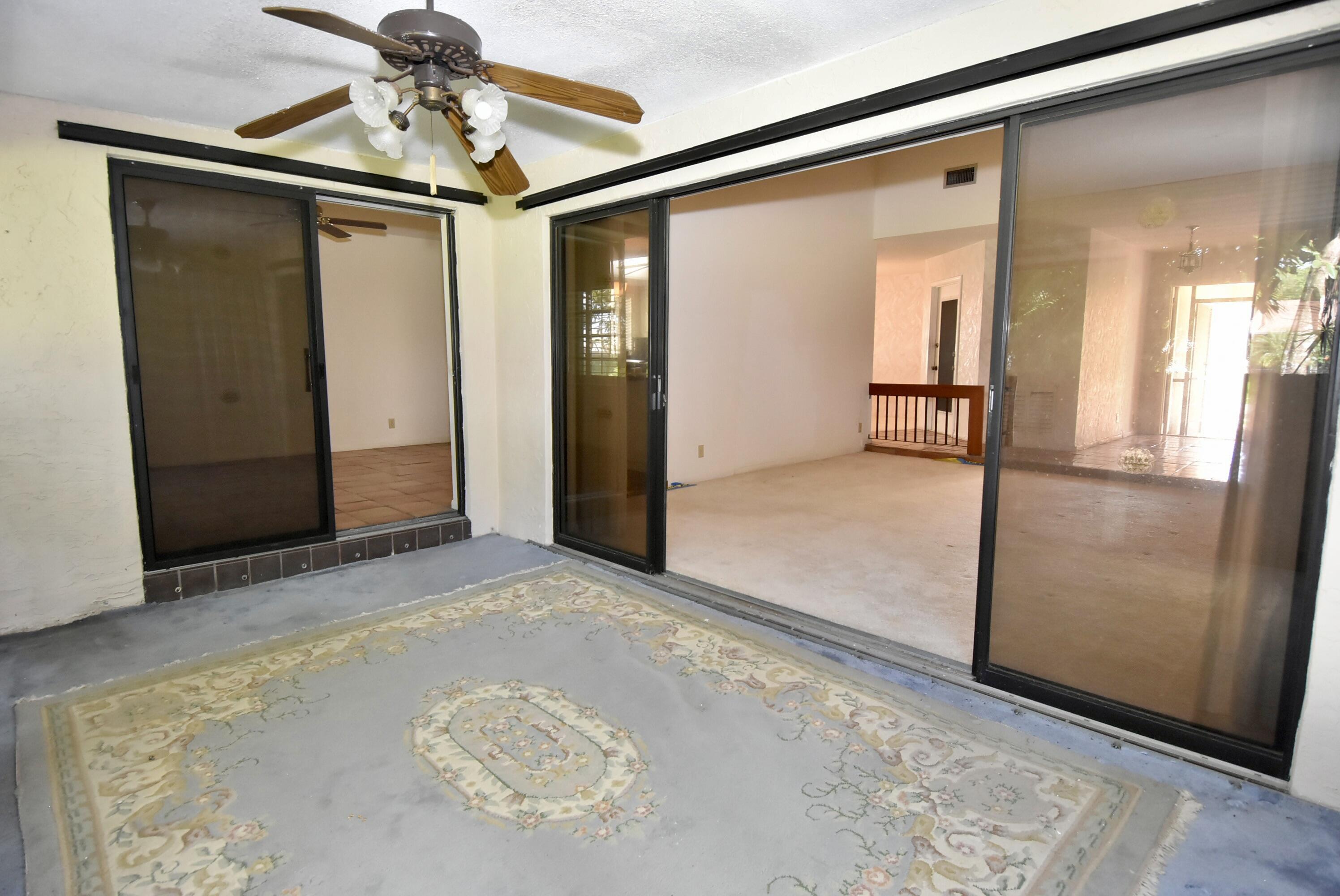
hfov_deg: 90.0
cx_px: 670
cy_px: 448
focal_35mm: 18
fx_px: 670
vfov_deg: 67.5
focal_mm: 12
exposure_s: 1/60
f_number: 5.6
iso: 1800
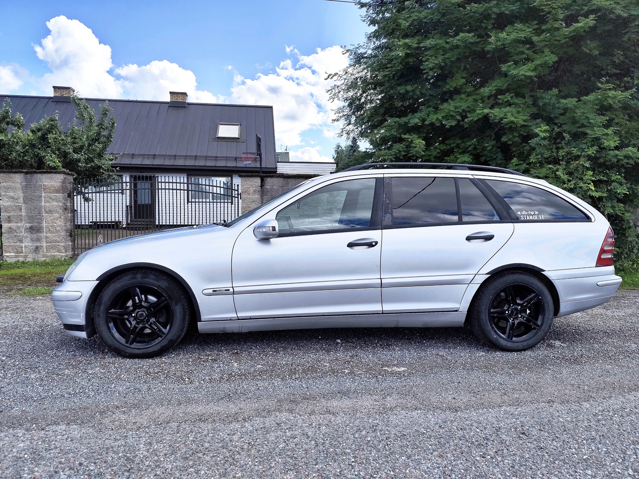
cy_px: 240
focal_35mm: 23
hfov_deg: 73.9
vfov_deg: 58.9
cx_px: 320
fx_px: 425
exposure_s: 1/968
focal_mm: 6.14
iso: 50
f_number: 1.65
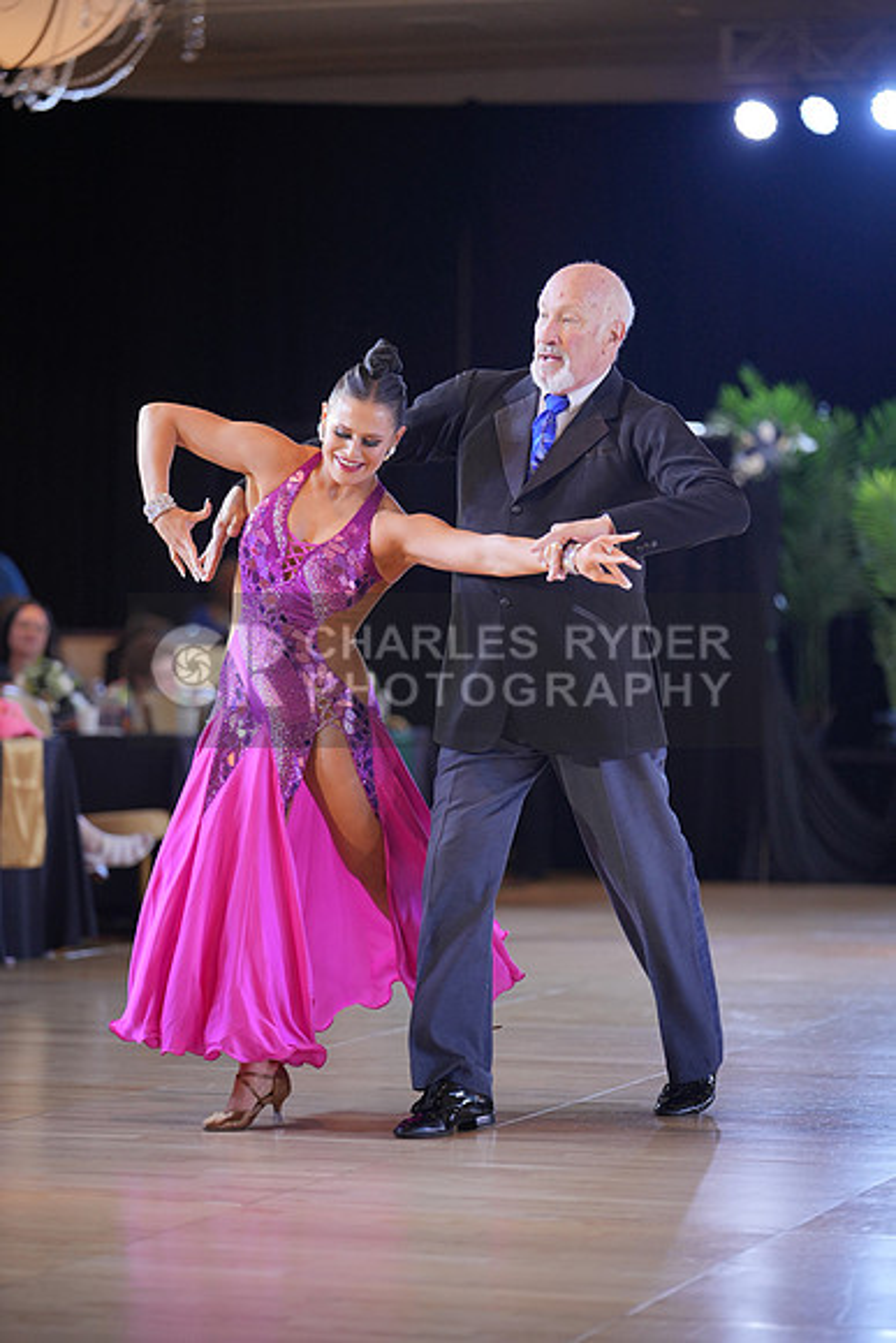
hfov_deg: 12.5
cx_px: 448
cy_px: 672
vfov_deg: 18.6
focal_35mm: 110
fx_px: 4104
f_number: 2
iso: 1000
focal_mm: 110
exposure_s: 1/500
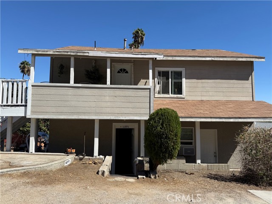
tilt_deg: +4.7
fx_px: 189
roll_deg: -0.7
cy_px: 102
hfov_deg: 71.6
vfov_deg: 56.8
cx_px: 136
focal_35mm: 24
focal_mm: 6.76
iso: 80
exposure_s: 1/4975
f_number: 1.78
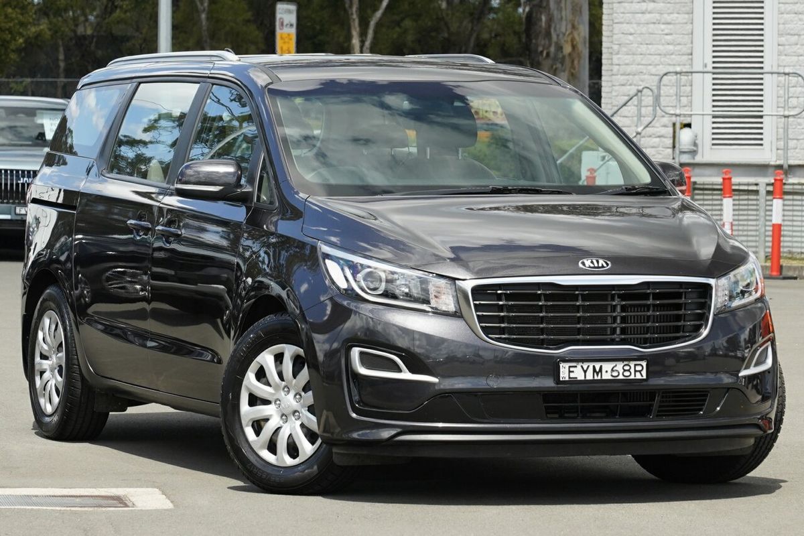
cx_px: 402
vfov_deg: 13.0
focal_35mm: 105
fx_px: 2345
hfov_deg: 19.5
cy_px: 268
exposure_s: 1/800
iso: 1000
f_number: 7.1
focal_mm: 105
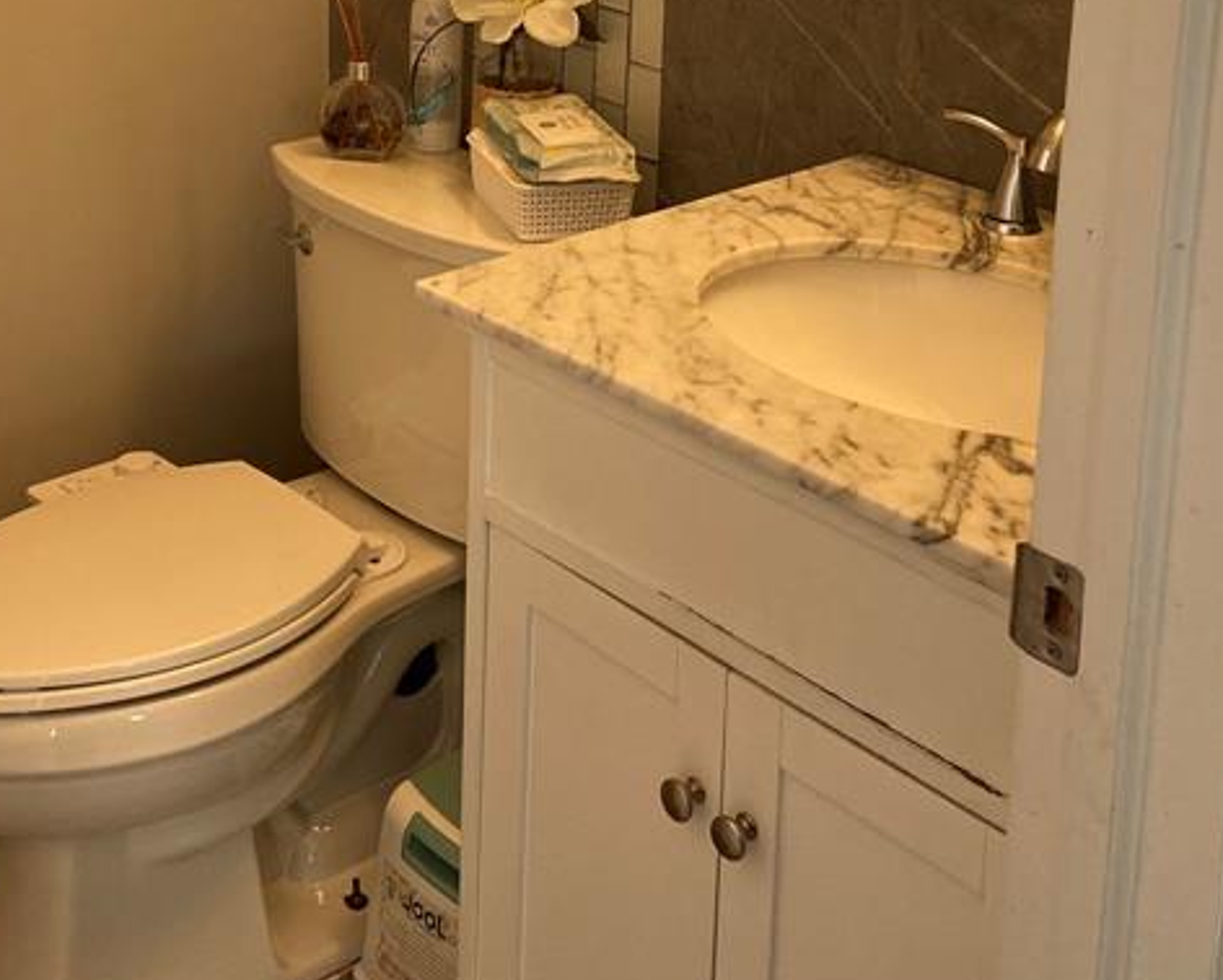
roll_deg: -1.6
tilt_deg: -14.6
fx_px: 1992
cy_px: 23
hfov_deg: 34.1
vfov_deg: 26.3
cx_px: 547
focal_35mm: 55
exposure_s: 1/120
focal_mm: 4.25
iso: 125
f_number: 1.8
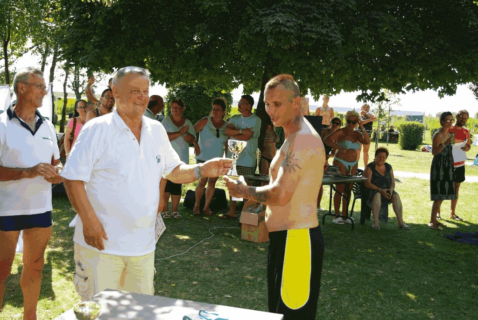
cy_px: 160
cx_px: 239
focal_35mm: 46
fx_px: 611
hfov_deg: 42.7
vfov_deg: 29.3
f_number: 5.6
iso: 100
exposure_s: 1/180
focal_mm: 30.63
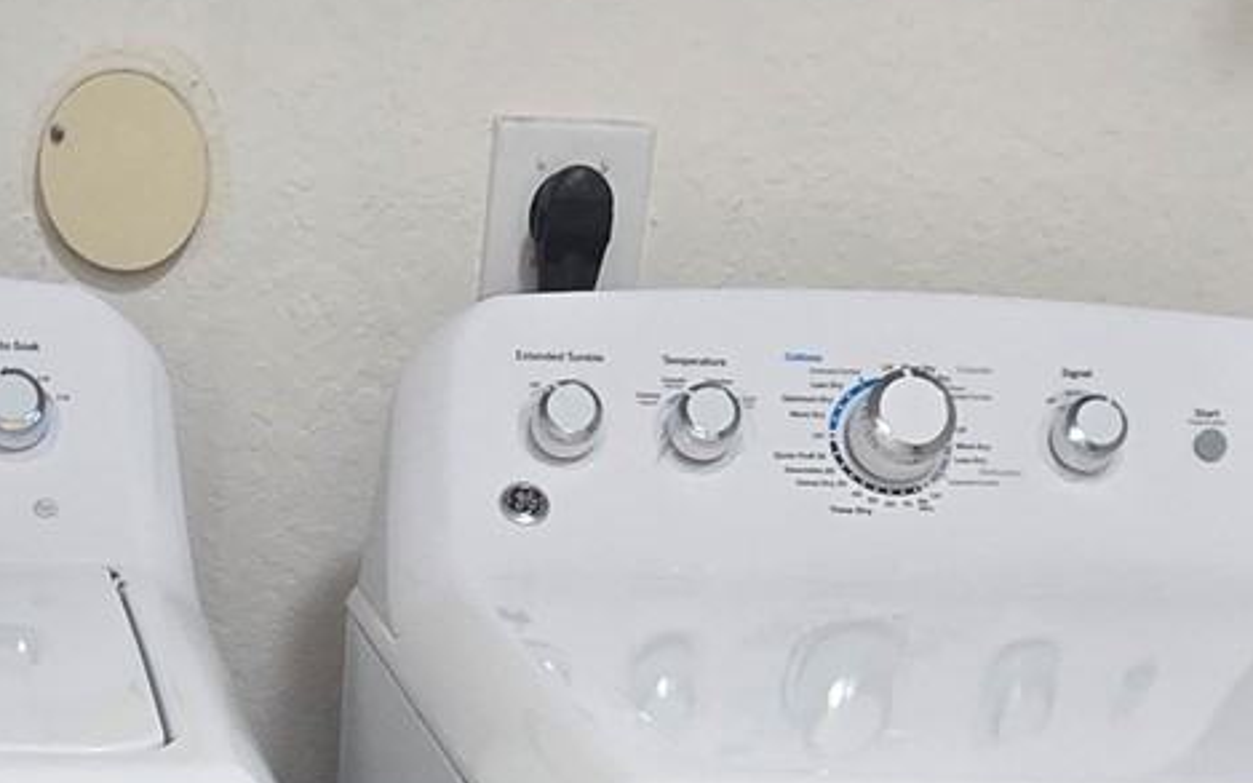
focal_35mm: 47
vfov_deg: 21.1
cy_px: 1307
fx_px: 1605
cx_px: 251
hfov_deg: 40.9
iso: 200
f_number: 2.2
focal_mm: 2.2
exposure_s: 1/60
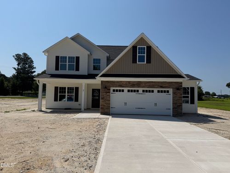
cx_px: 115
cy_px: 86
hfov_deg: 71.6
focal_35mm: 24
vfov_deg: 56.8
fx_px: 159
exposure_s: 1/10309
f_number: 1.78
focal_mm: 6.76
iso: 80
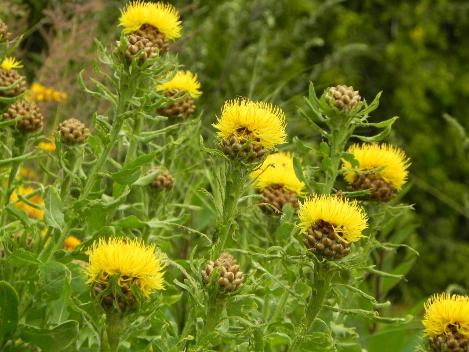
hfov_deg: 6.8
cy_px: 176
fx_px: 3942
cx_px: 234
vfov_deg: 5.1
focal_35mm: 291
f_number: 5
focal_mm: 51.8
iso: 160
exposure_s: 1/125
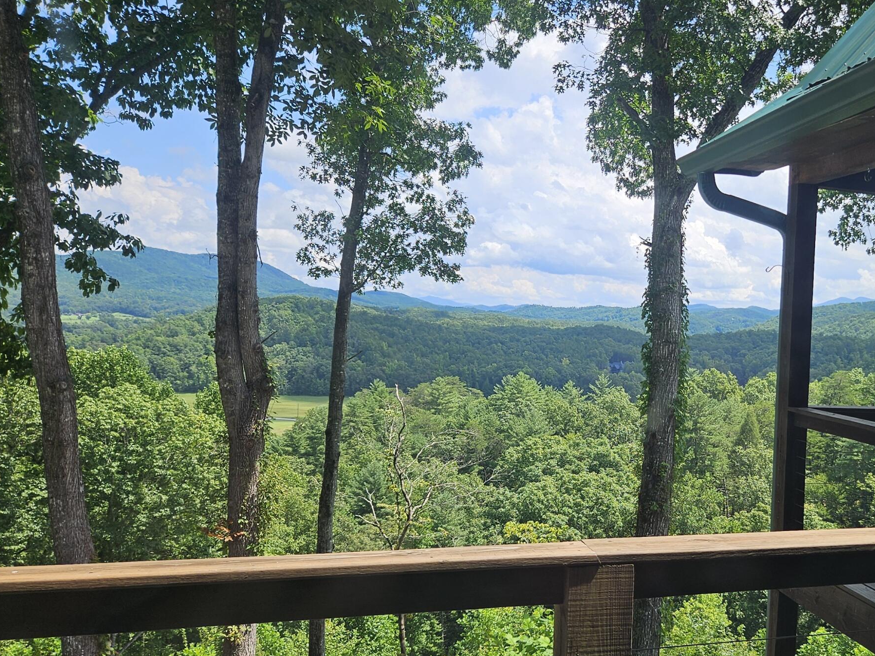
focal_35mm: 39
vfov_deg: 36.7
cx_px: 705
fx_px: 986
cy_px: 387
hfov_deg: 45.3
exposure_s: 1/1064
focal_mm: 5.4
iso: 25
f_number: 1.8
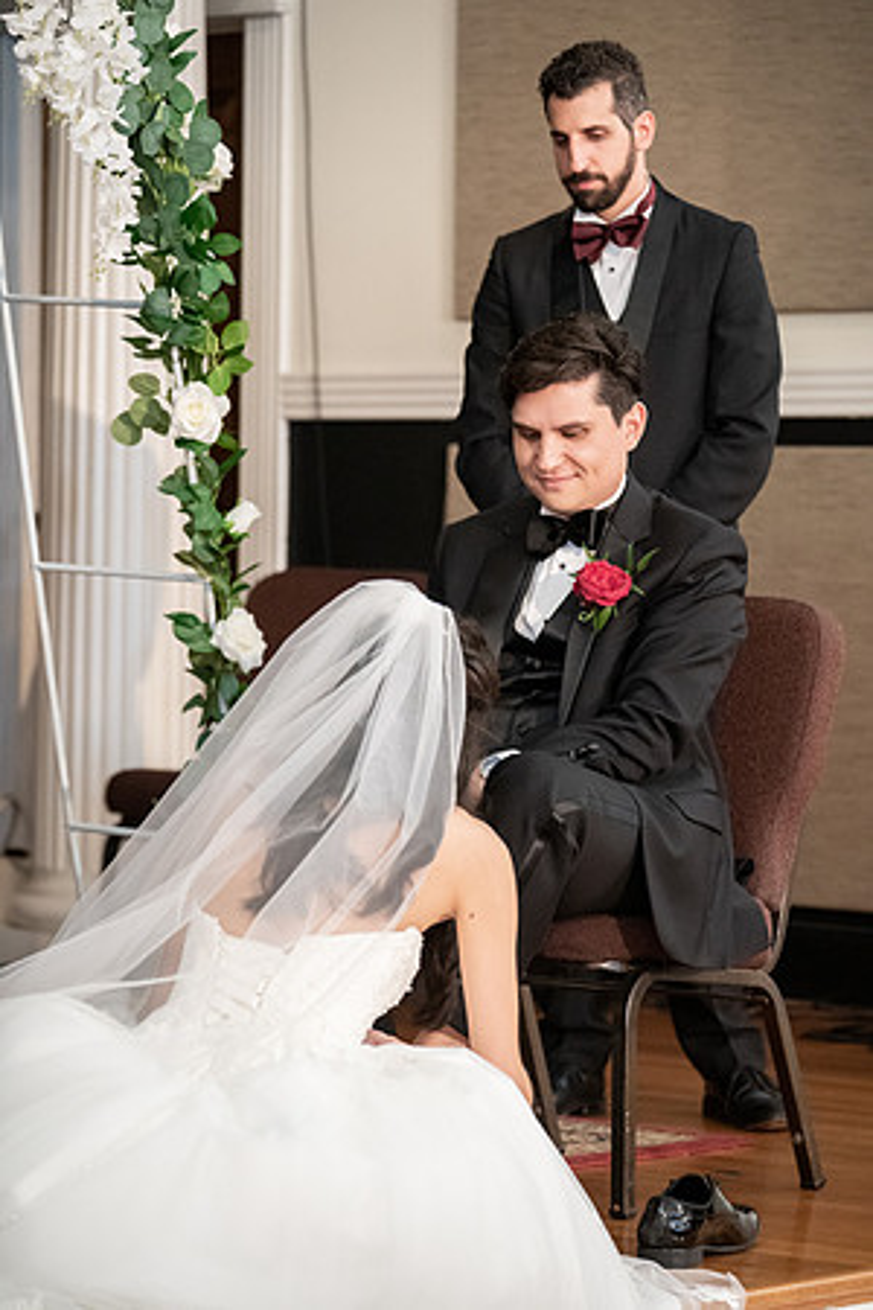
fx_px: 4656
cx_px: 436
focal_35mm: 128
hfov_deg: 10.7
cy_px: 655
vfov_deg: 16.0
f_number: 4
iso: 8000
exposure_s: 1/200
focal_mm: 128
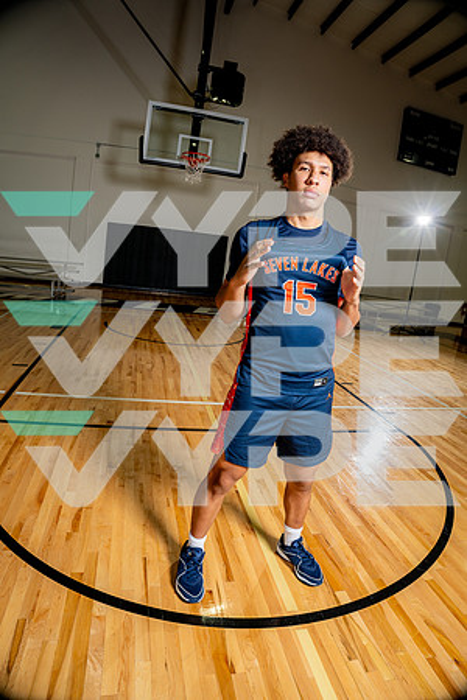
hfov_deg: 61.9
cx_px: 234
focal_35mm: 20
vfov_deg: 84.0
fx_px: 389
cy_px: 350
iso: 250
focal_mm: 20
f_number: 5.6
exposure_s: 1/250
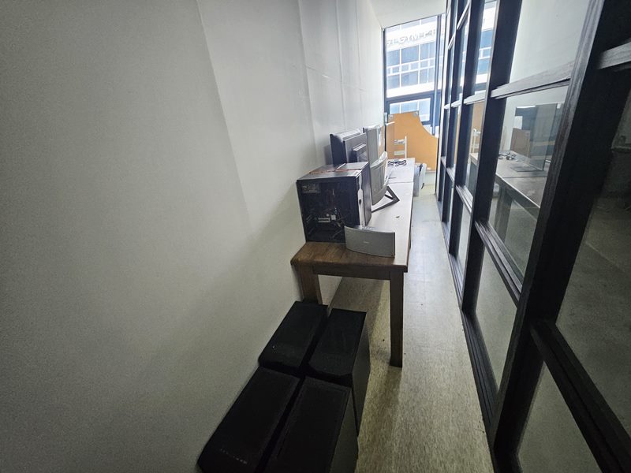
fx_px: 237
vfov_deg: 89.9
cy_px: 236
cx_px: 316
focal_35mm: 13
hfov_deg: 106.2
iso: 320
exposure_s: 1/60
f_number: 2.2
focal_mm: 1.7
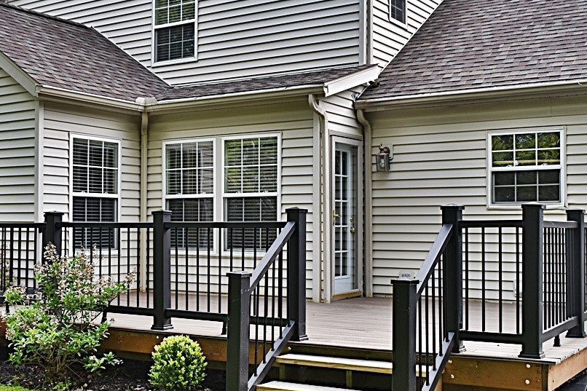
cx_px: 268
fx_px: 777
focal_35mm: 48
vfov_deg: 28.3
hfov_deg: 41.4
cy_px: 217
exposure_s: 1/250
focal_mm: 25
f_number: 5.6
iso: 280
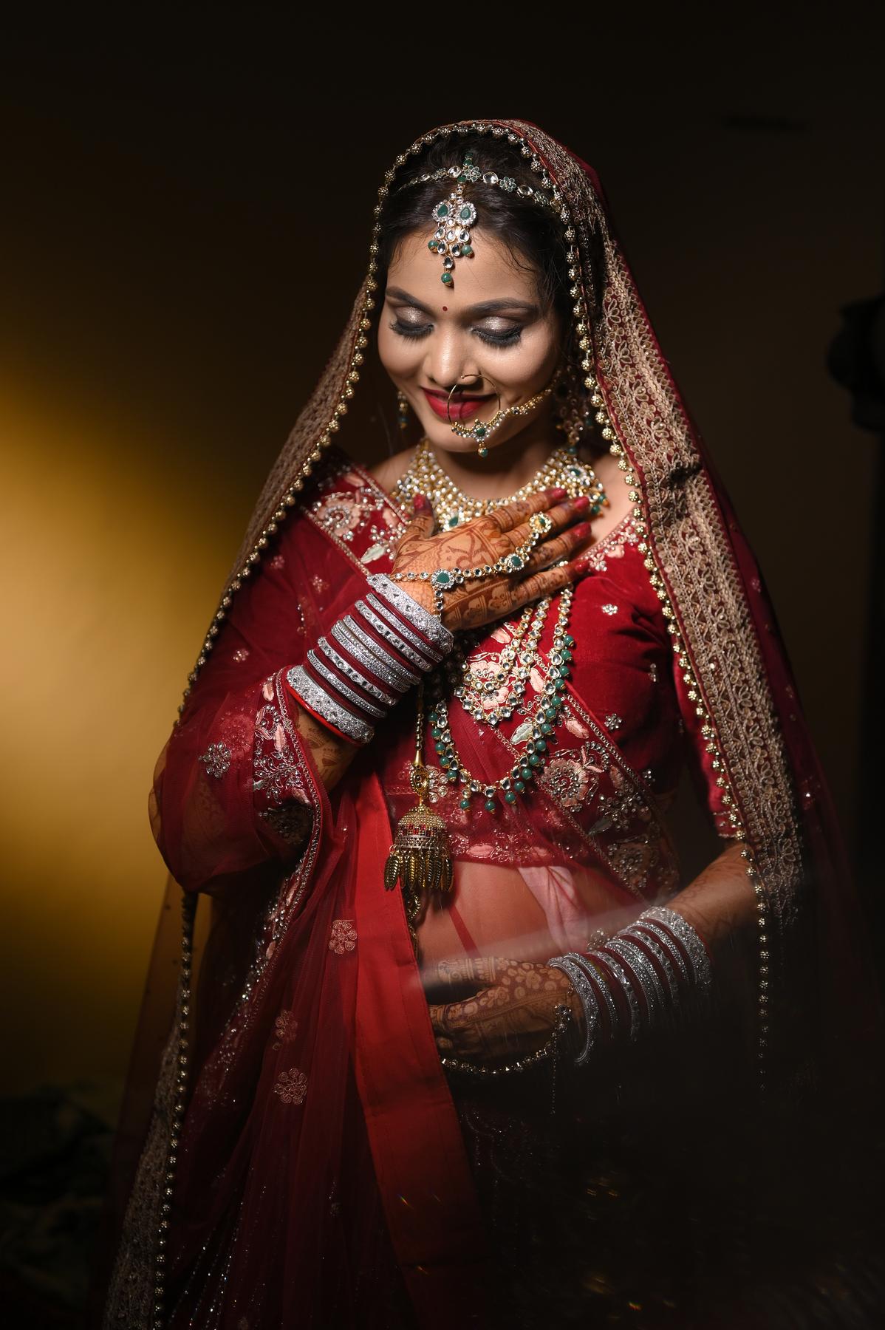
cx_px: 442
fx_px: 1846
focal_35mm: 50
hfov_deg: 27.0
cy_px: 665
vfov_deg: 39.6
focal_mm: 50
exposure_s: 1/400
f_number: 1.8
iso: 500
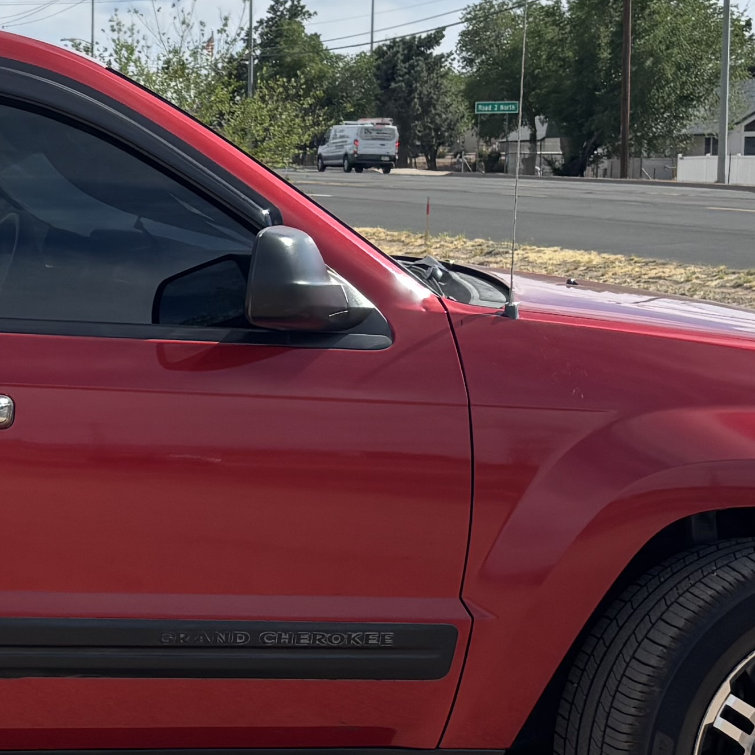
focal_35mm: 99
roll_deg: +0.5
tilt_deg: -8.0
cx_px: -194
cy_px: 515
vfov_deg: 17.5
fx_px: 2443
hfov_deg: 16.7
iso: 50
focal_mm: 5.96
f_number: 1.6
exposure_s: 1/3650
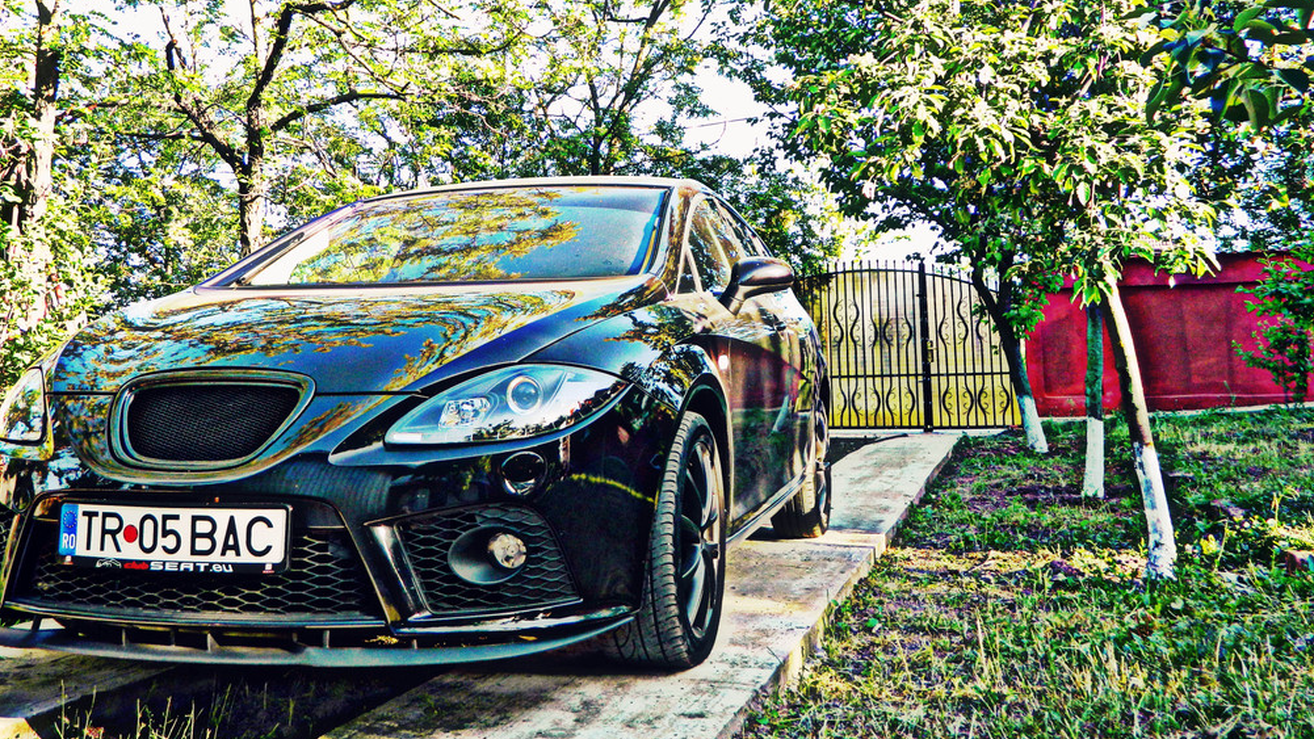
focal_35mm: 36
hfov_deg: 55.3
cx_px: 624
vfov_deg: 32.6
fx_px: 1254
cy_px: 255
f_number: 3.2
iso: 80
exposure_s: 1/100
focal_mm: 5.6
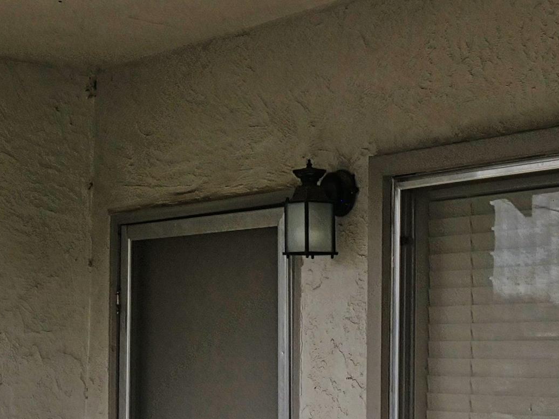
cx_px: 453
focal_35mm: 83
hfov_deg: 23.2
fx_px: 1340
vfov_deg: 17.6
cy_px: 345
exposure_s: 1/200
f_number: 9
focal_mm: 14
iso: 125
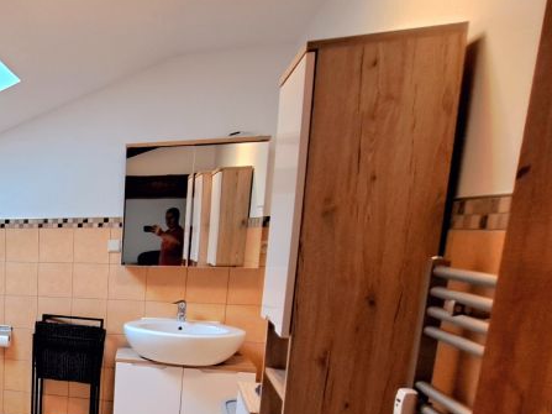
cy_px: 331
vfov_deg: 43.3
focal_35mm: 31
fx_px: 494
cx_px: -54
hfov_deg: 44.6
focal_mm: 1.74
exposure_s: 1/50
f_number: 2.2
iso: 160
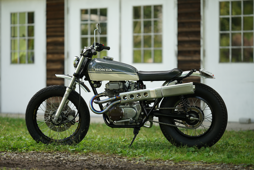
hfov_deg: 15.2
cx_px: 127
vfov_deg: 10.2
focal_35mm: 135
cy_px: 85
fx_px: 952
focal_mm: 135
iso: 200
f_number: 1.8
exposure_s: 1/800
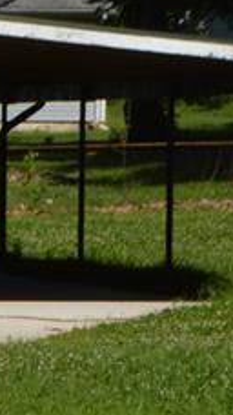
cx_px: -370
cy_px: 366
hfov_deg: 4.2
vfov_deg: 7.6
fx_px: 3102
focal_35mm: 282
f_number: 13
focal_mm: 40
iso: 100
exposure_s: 1/200
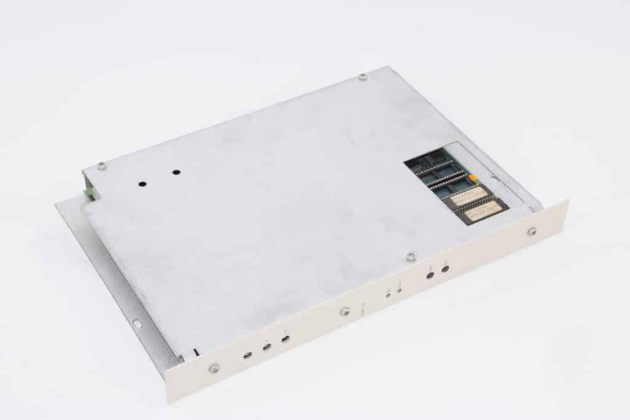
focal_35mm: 63
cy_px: 210
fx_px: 1103
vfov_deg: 21.6
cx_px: 315
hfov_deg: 31.9
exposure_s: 1/40
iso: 200
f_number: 14
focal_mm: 42
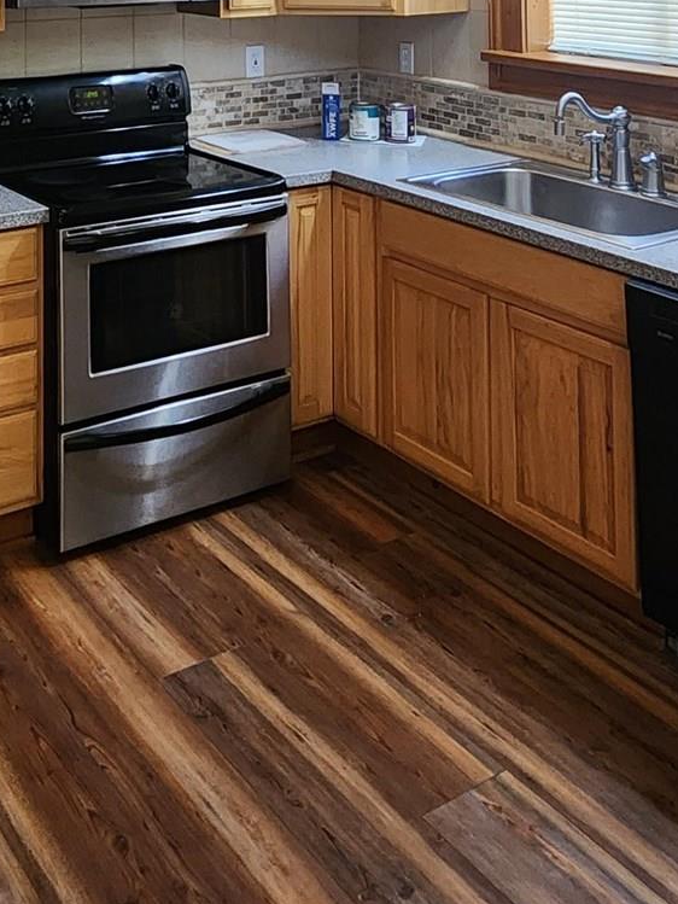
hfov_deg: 35.1
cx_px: 164
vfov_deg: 37.5
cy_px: -135
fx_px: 1044
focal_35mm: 40
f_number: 2.2
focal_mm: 2.2
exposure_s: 1/60
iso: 400
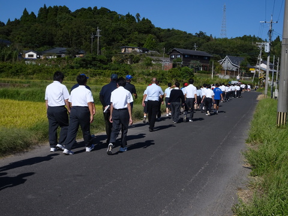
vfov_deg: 29.1
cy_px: 108
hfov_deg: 38.2
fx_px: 416
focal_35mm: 50
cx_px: 144
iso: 80
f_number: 4.5
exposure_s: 1/1250
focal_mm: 8.51
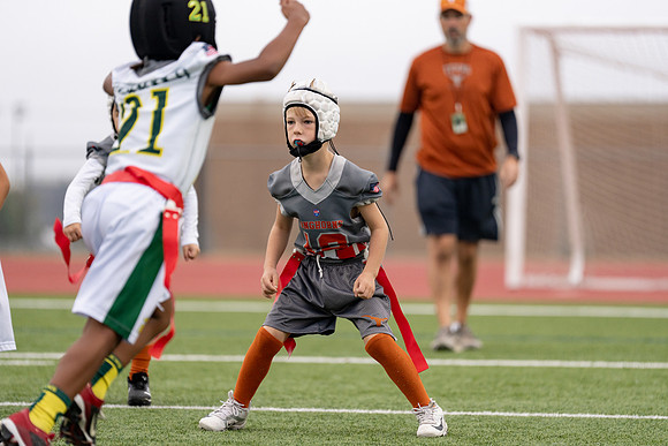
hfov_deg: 9.7
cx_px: 334
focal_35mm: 212
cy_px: 223
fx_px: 3935
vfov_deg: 6.5
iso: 500
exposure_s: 1/1000
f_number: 2.8
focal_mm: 200
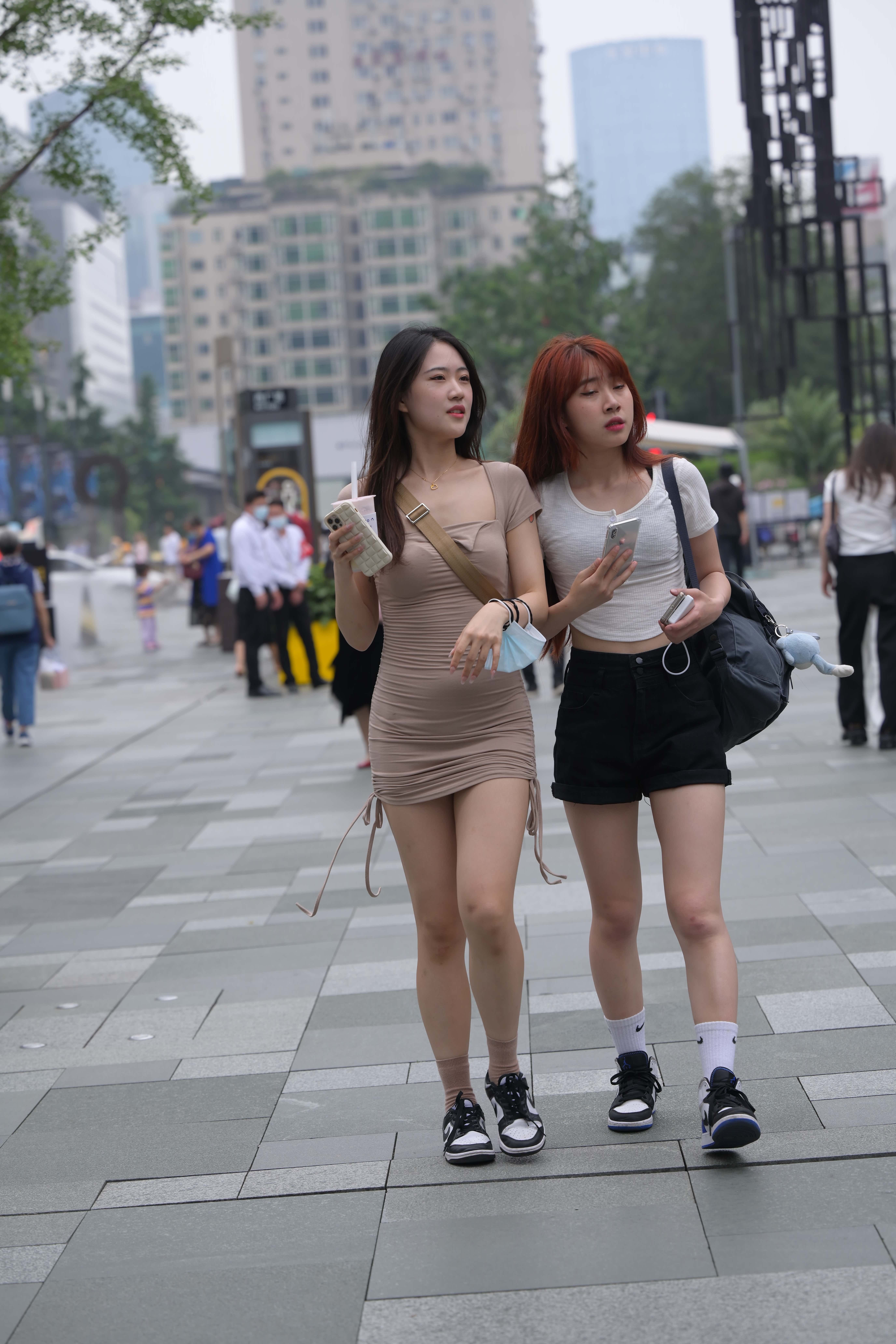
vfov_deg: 24.5
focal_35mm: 83
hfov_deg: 16.5
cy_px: 672
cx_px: 448
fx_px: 3098
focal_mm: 83
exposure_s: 1/640
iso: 110
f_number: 4
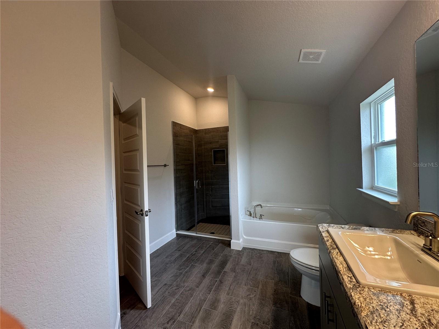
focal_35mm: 14
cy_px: 164
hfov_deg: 102.1
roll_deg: +2.1
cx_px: 220
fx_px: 178
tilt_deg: +0.4
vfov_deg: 85.7
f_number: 2.2
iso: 125
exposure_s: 1/120
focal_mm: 2.22
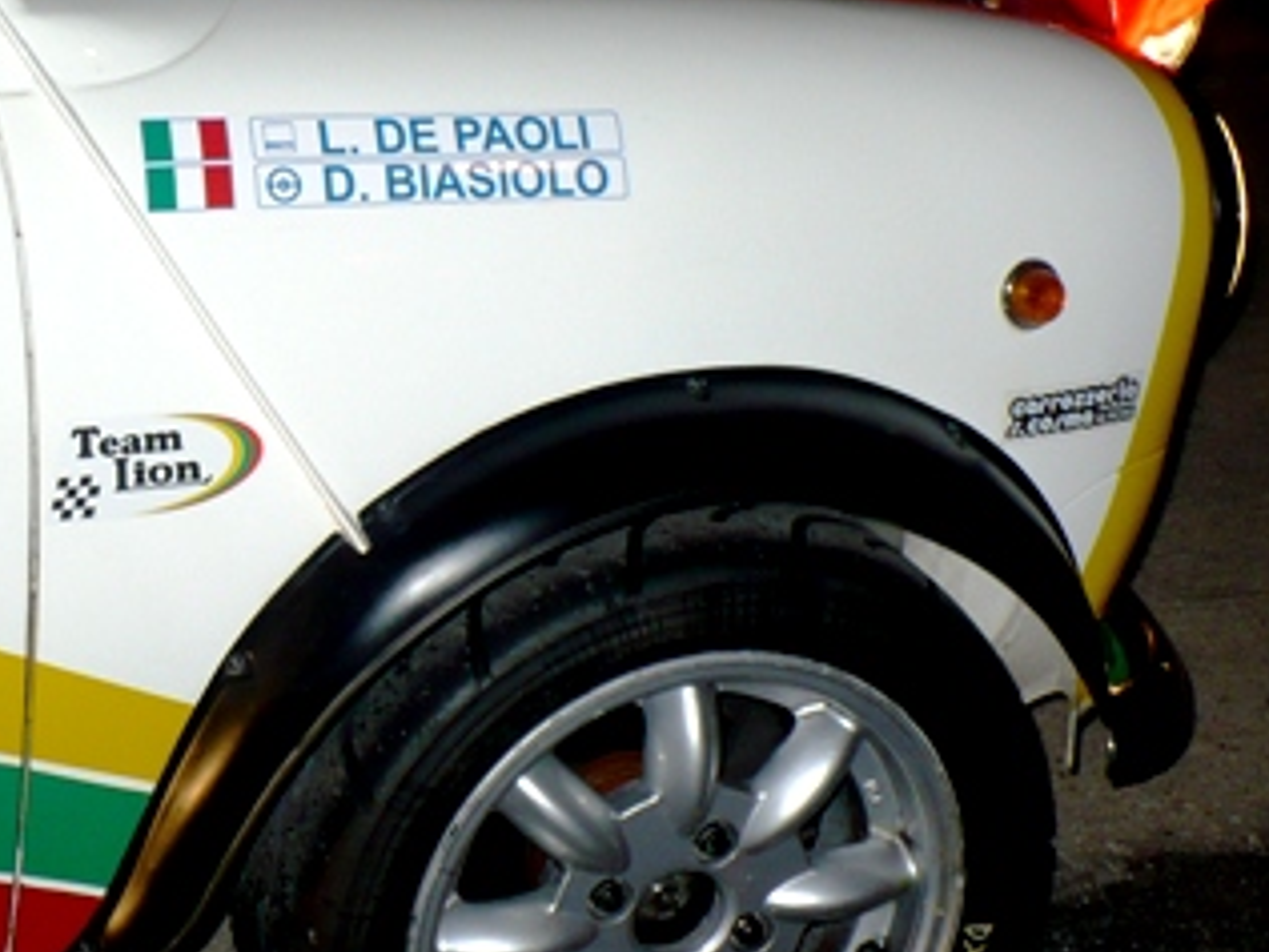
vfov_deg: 19.4
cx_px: 305
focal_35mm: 75
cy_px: 133
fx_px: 2749
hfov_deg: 25.7
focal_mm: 6.1
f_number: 2.8
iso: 100
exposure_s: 1/30
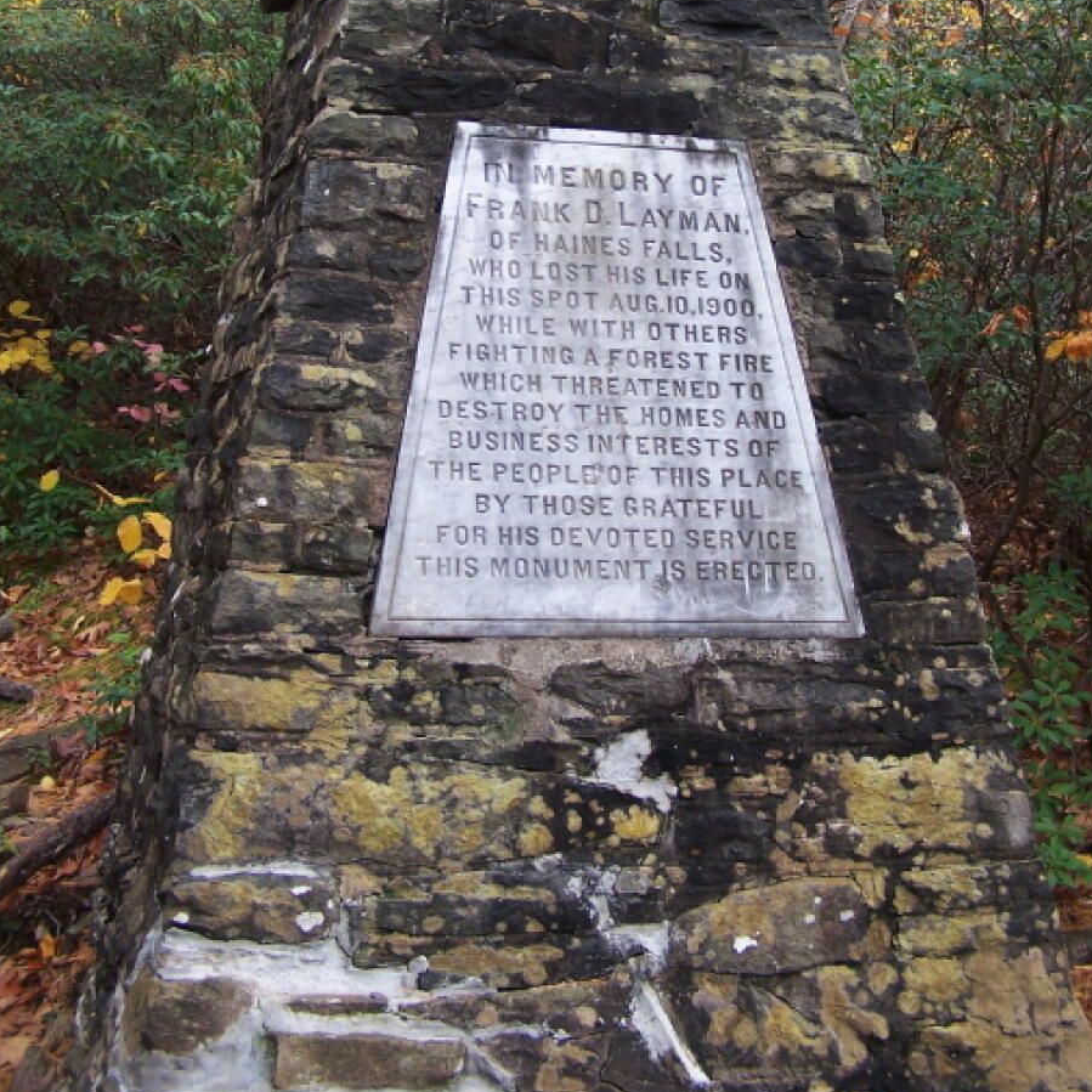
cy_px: 305
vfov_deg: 32.9
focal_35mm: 51
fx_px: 1820
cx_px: 582
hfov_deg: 33.4
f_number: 2.8
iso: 80
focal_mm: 6.3
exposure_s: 1/100
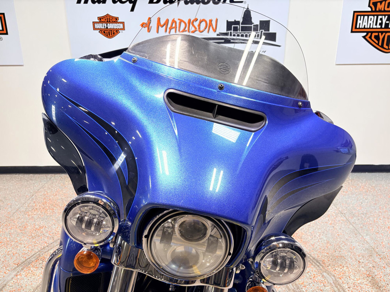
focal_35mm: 26
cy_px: 146
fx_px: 293
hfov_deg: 67.3
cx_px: 195
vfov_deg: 53.1
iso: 100
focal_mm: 5.96
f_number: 1.6
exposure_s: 1/232
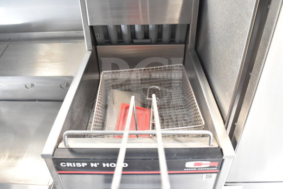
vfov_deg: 43.6
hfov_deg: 61.9
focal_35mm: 30
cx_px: 142
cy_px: 94
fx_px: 236
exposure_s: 1/30
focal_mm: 20
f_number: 3.8
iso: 1250
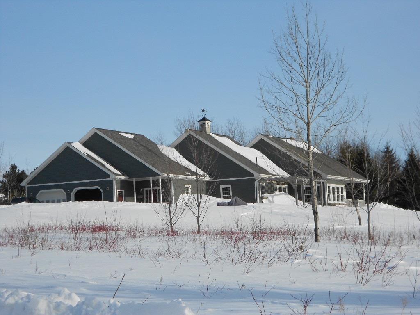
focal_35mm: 86
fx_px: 1043
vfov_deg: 17.2
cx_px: 210
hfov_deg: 22.8
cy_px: 158
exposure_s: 1/500
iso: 80
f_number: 6.3
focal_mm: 15.4
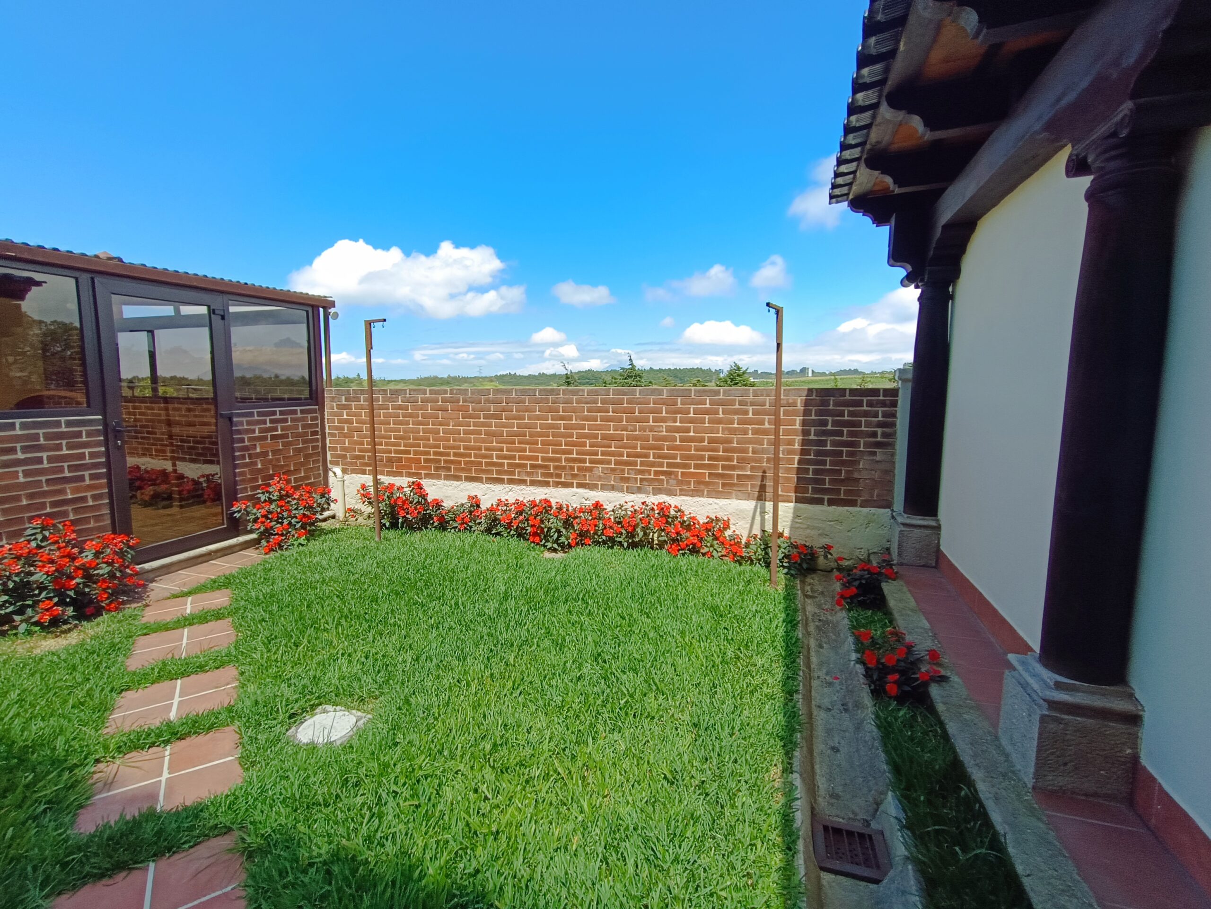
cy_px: 454
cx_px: 606
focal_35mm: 16
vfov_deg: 78.1
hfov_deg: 94.5
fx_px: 560
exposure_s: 1/575
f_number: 2.2
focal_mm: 1.66
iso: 51
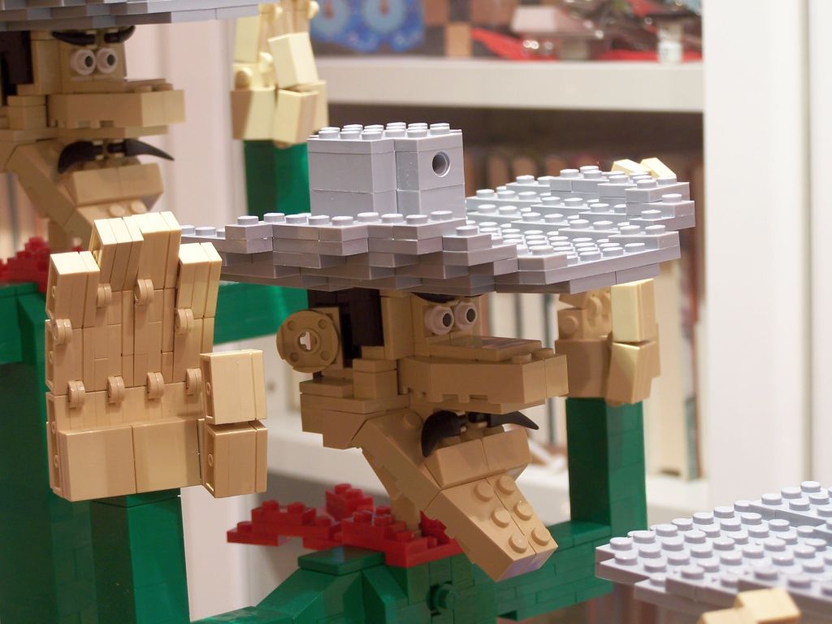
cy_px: 312
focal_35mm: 94
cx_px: 416
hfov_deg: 20.9
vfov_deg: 15.7
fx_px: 2259
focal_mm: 15.6
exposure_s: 1/3
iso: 80
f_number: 3.2
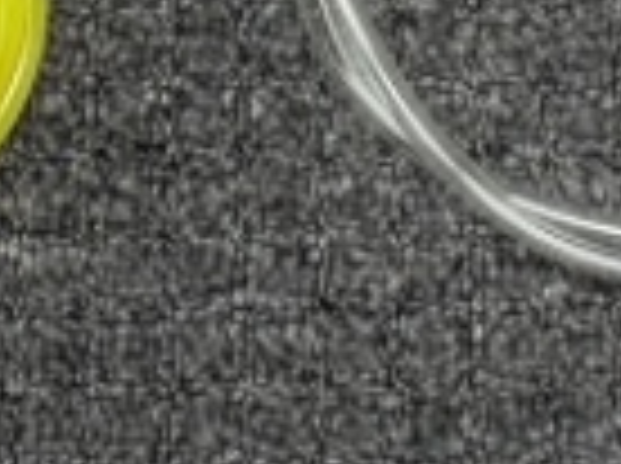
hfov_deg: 6.7
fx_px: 5301
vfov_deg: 4.8
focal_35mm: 296
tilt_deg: -75.9
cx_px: 626
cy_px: -822
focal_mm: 6.76
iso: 64
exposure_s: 1/50
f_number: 1.78
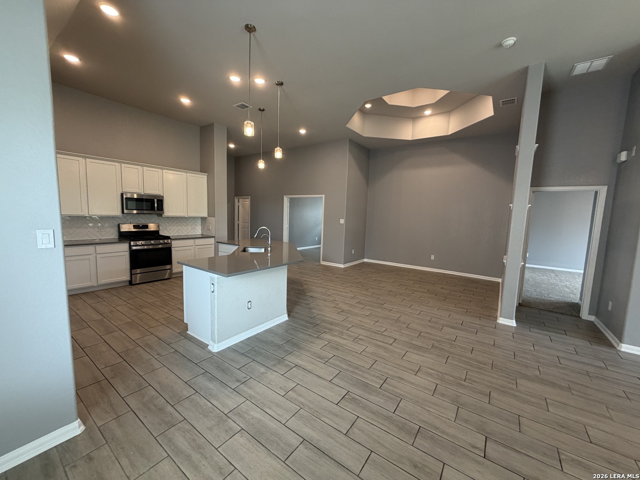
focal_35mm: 14
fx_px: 259
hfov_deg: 102.1
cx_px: 320
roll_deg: -1.8
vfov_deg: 85.7
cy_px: 240
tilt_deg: -6.3
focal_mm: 2.22
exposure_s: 1/60
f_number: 2.2
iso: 200
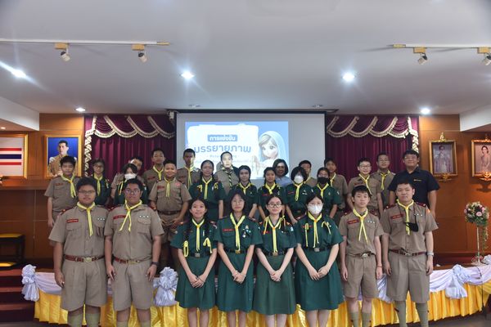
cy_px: 164
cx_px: 246
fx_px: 423
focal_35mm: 31
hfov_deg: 60.3
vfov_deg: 42.3
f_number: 4
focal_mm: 31
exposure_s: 1/25
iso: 1000
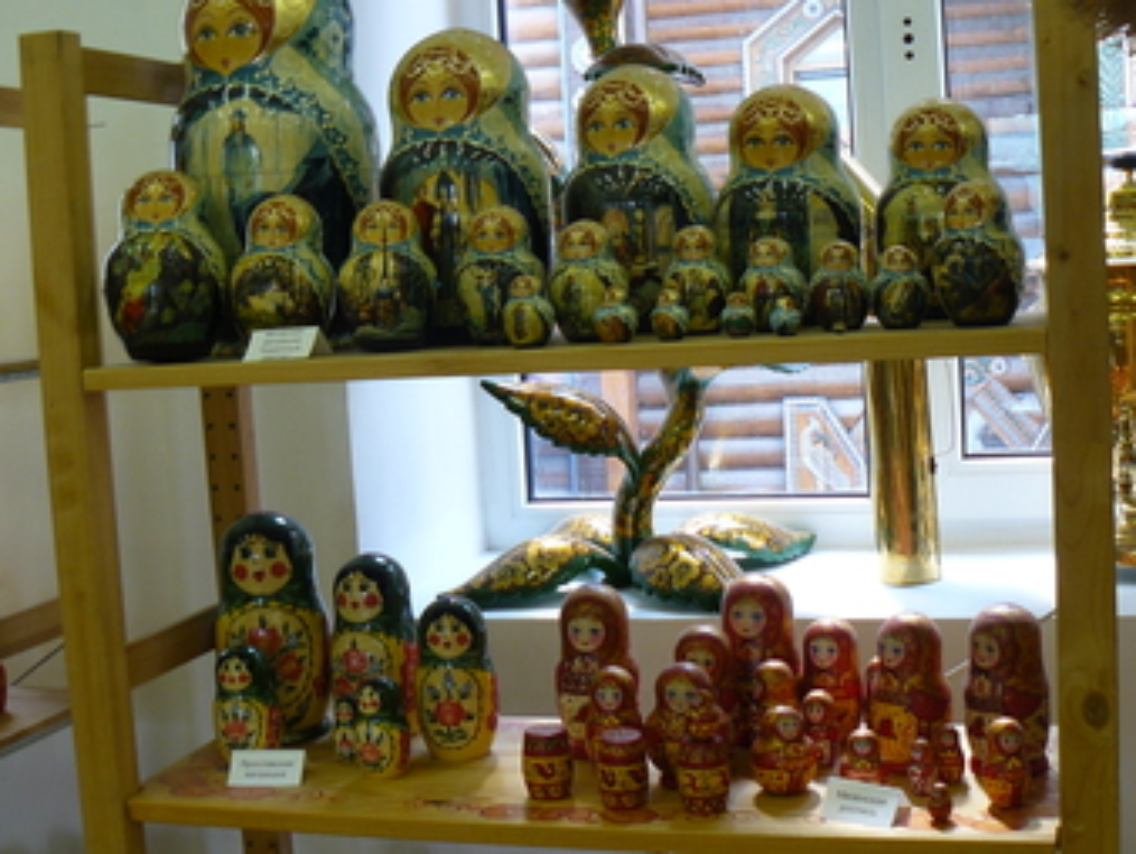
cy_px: 383
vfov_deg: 30.3
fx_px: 1576
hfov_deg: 39.6
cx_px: 585
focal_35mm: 48
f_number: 2.8
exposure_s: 1/40
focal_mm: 6
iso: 100
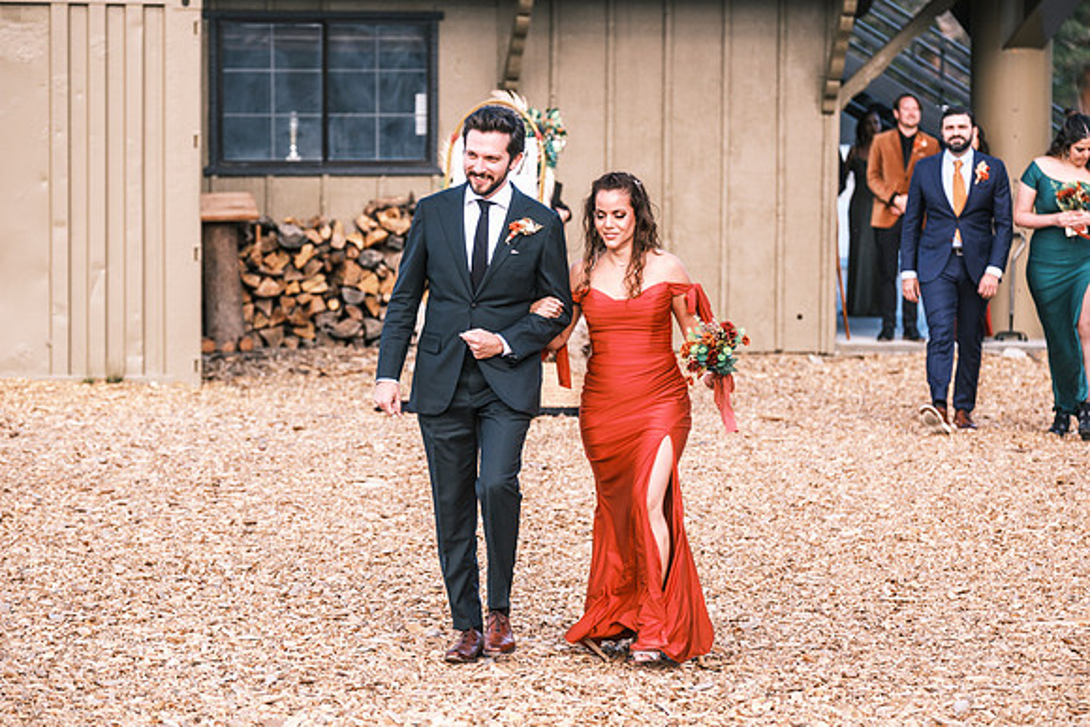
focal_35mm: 126
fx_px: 3816
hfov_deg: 16.3
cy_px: 364
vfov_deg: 10.9
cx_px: 545
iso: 400
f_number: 2.8
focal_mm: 83.8
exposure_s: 1/900
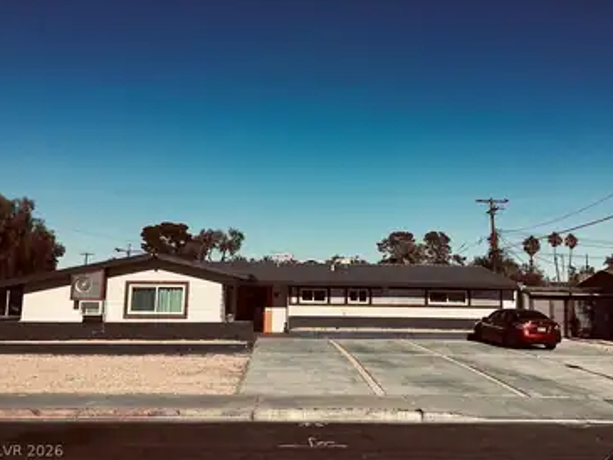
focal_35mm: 34
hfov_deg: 53.9
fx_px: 602
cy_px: 210
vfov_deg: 41.8
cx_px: 327
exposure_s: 1/2469
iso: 25
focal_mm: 3.3
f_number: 2.4
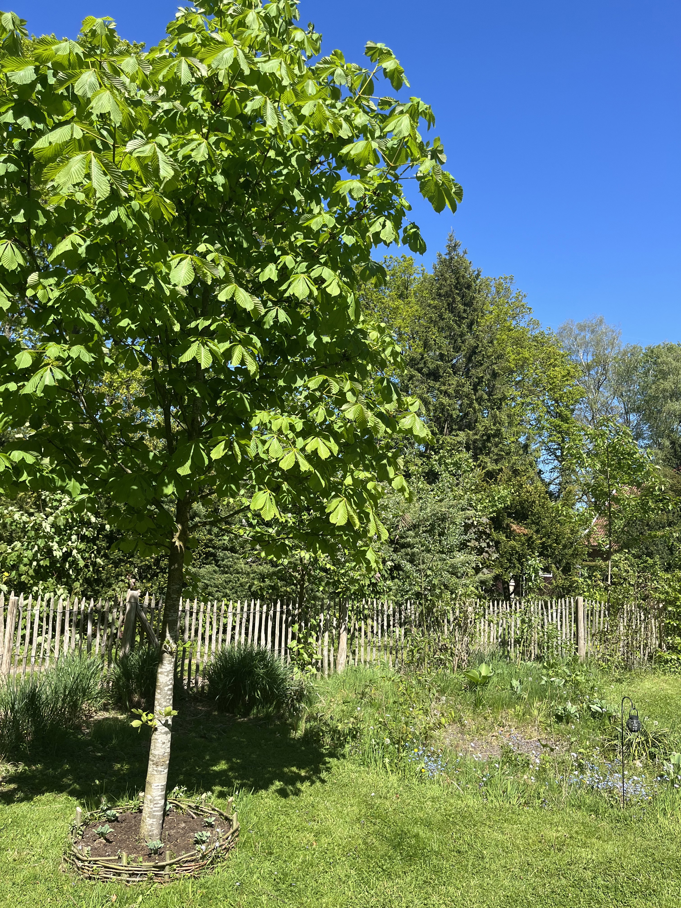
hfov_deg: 53.1
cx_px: 340
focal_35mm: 26
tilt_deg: +8.1
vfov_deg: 67.3
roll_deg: -2.6
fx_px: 682
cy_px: 454
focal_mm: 5.1
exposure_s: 1/1647
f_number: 1.6
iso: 50
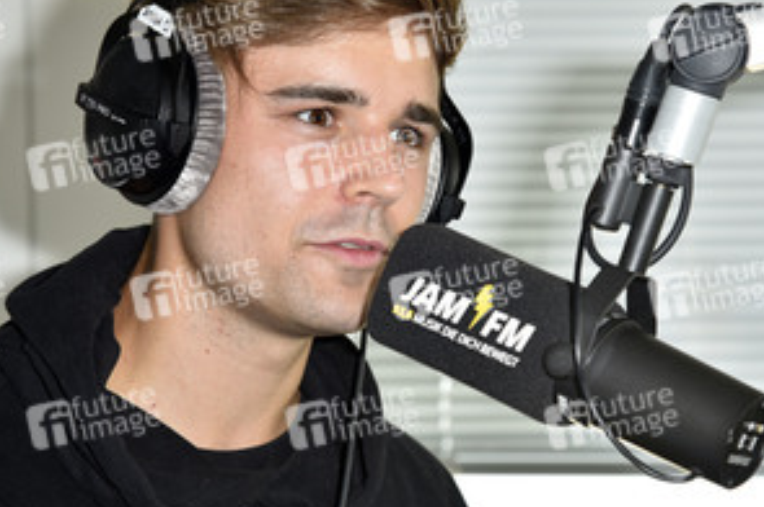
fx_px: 3243
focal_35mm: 153
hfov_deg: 13.4
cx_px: 387
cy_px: 225
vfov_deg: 8.9
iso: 400
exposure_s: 1/125
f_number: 5.6
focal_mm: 100
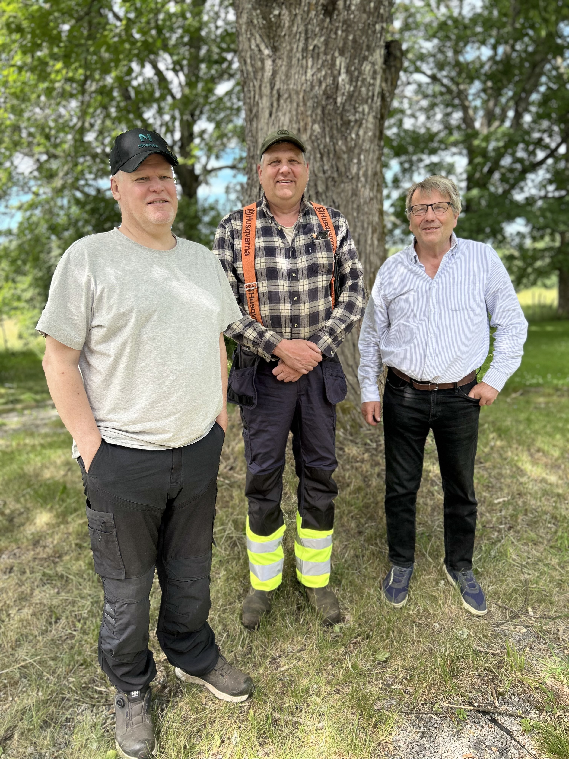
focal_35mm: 26
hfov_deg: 53.1
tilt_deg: -9.4
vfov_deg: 67.3
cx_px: 284
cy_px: 380
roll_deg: +0.0
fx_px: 570
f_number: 1.5
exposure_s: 1/539
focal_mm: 5.7
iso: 50
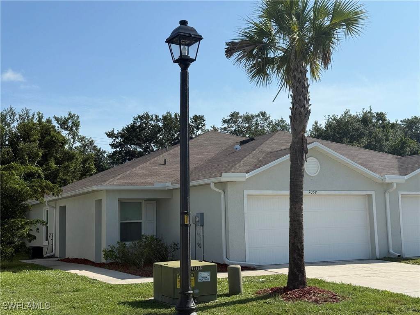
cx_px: 210
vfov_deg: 30.3
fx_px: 582
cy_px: 158
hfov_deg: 39.7
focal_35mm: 48
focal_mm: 6.76
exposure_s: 1/7143
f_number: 1.78
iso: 80
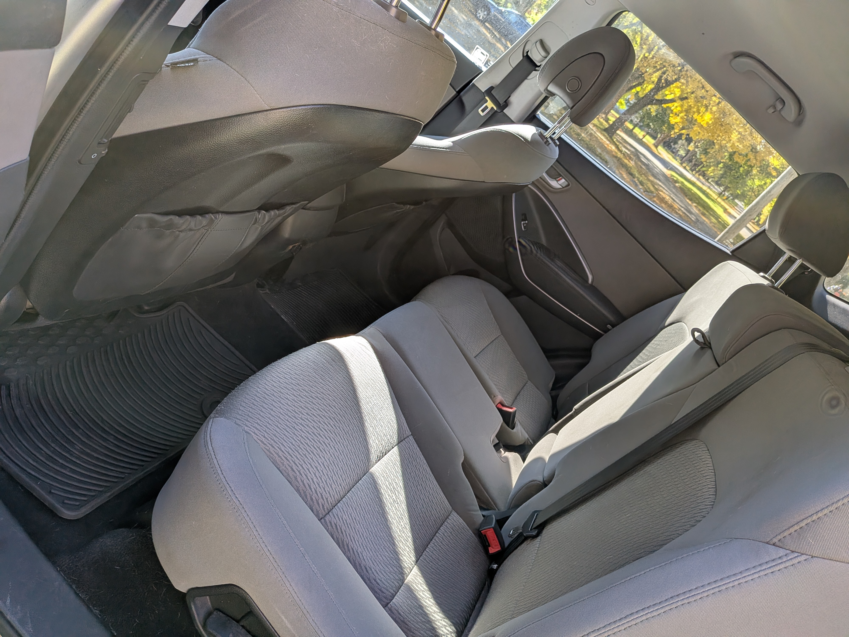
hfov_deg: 71.6
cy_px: 318
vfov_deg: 56.8
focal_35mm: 24
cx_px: 424
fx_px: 589
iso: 28
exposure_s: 1/159
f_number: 1.7
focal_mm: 4.53
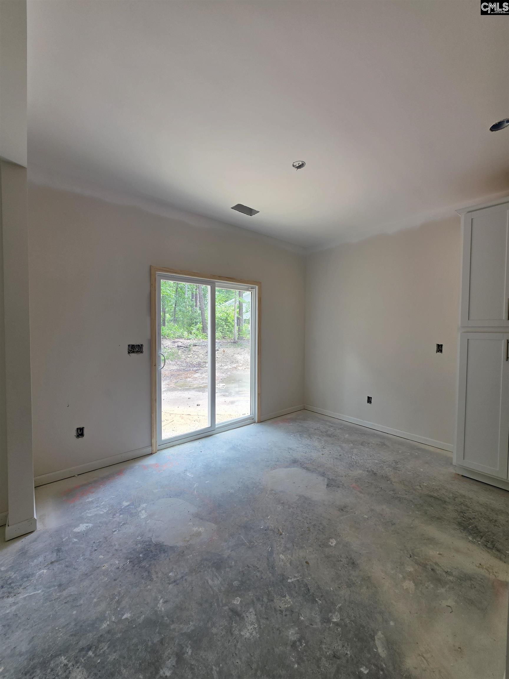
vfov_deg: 106.2
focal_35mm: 13
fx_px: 255
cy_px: 340
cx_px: 254
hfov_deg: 89.9
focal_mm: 2.2
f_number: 1.9
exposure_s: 1/120
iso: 25
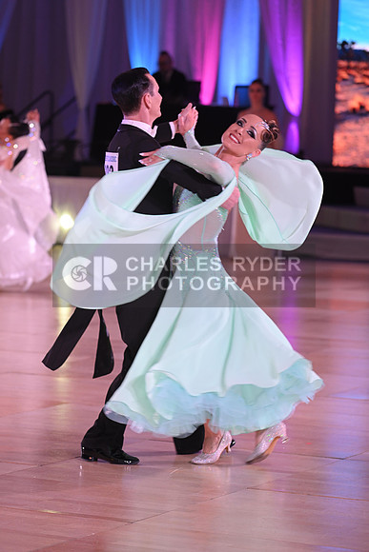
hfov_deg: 9.2
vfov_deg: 13.7
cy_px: 276
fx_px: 2305
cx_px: 184
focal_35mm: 150
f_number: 5
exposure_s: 1/200
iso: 1000
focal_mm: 150
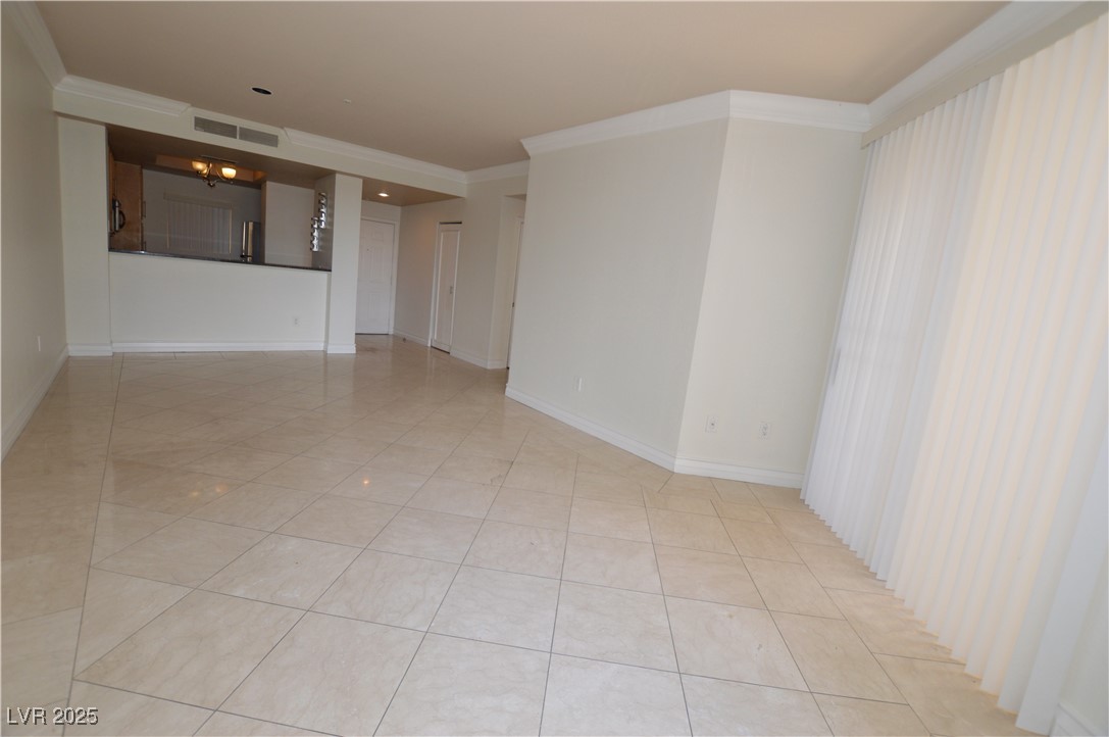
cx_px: 554
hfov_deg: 100.5
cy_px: 368
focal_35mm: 15
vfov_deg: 77.2
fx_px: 462
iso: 400
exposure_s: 1/100
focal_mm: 10
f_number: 5
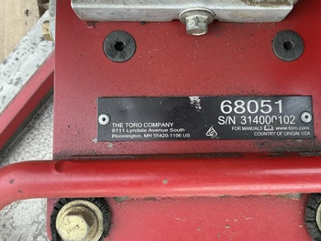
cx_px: 182
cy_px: 115
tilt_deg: -83.9
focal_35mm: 32
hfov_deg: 56.6
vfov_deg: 44.2
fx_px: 297
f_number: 1.8
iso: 32
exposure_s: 1/122
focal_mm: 3
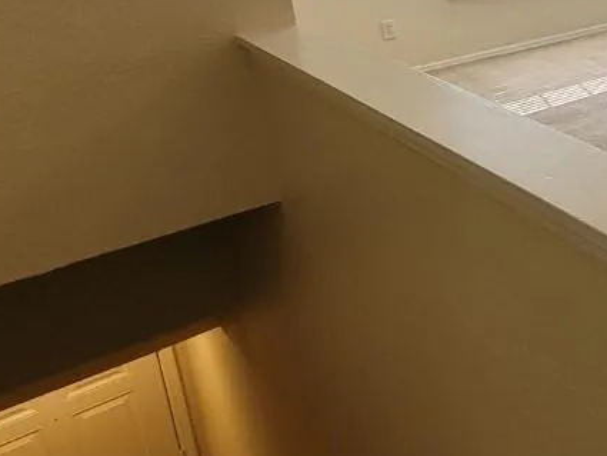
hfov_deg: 31.1
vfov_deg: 30.8
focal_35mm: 44
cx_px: 827
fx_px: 772
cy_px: 13
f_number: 2.2
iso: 80
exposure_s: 1/120
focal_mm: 1.74
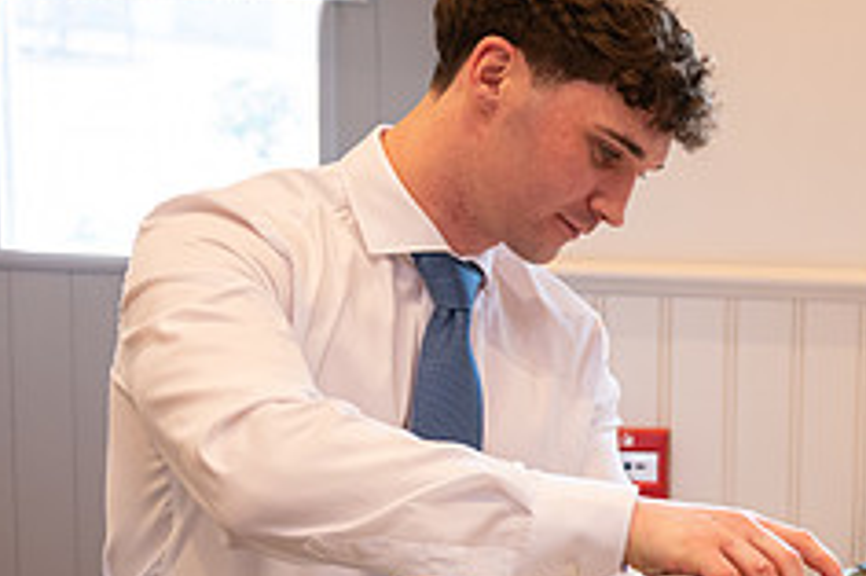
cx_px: 922
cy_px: 380
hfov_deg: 21.0
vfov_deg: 14.7
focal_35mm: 93
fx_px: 2236
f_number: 3.5
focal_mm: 34
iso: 500
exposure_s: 1/160
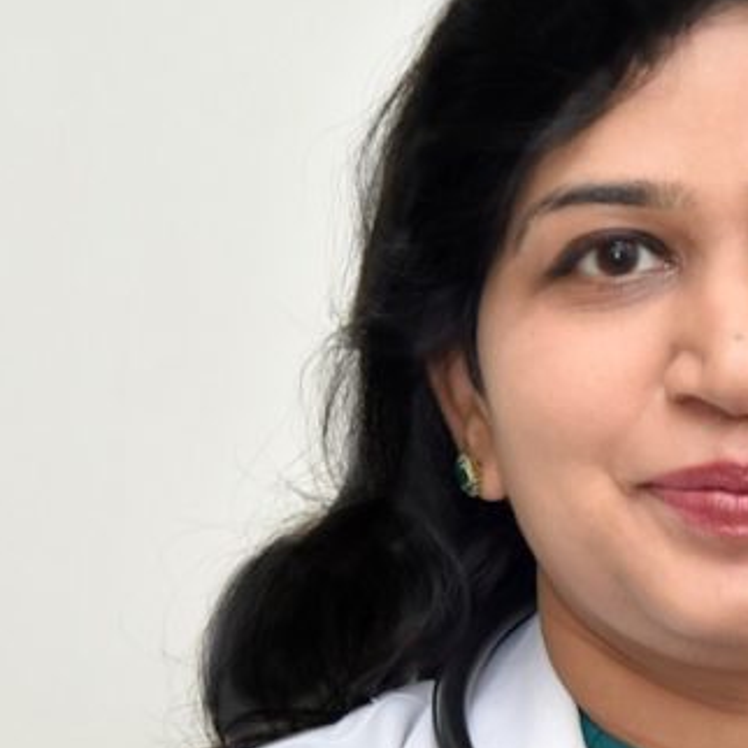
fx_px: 6087
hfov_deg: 7.0
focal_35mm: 249
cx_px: 753
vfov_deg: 7.0
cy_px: 760
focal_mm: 92
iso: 640
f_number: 4
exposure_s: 1/125
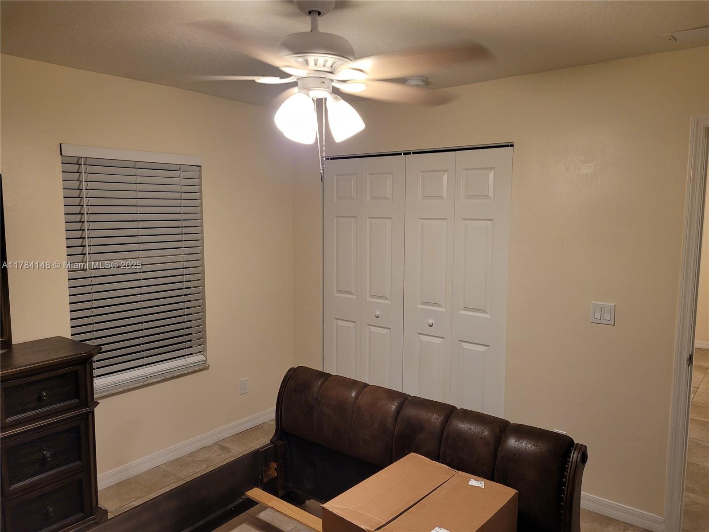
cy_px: 266
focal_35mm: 26
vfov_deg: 53.1
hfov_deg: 67.3
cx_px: 354
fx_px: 533
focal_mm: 5.4
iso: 160
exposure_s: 1/59
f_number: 1.8
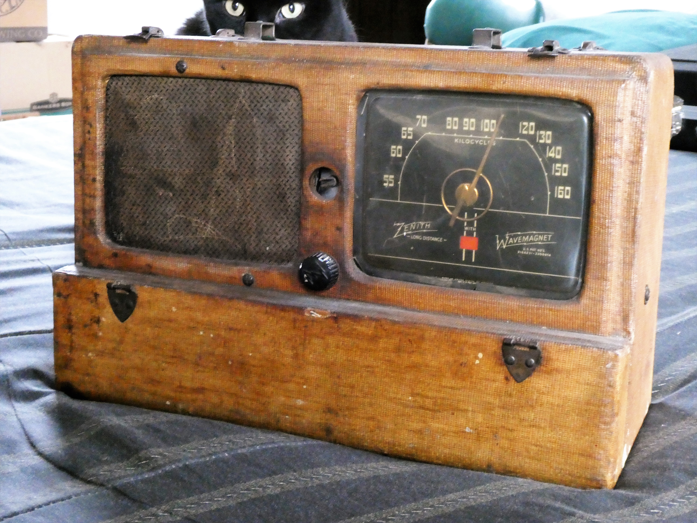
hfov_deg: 35.5
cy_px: 262
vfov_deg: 27.0
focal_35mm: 54
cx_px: 348
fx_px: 1087
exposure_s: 1/10
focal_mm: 9.6
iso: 1600
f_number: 4.1
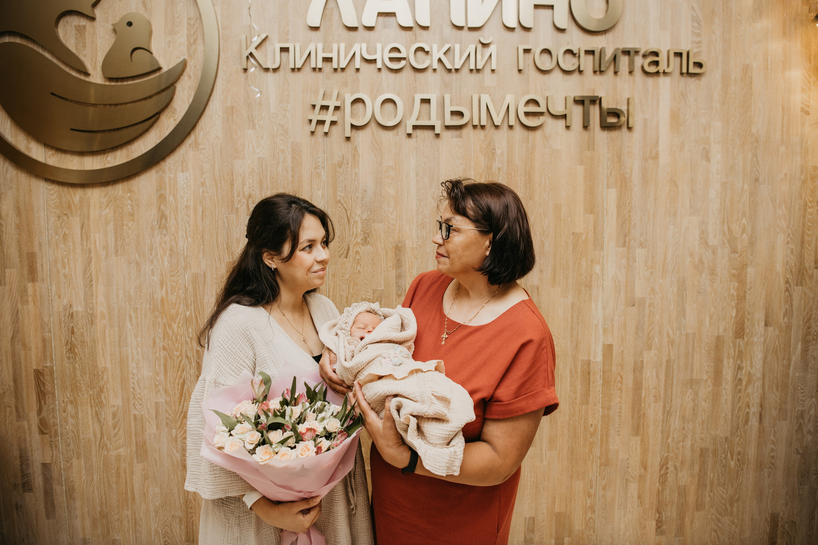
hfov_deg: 73.7
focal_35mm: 24
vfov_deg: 53.1
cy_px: 272
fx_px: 545
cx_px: 409
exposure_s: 1/160
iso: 200
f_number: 4
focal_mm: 24
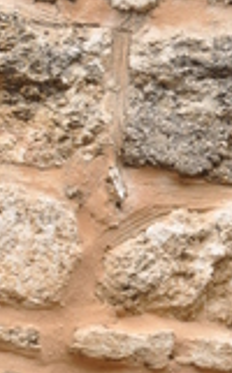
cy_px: 632
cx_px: -263
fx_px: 1534
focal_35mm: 151
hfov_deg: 8.2
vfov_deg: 12.8
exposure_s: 1/160
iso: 200
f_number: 6.3
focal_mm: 24
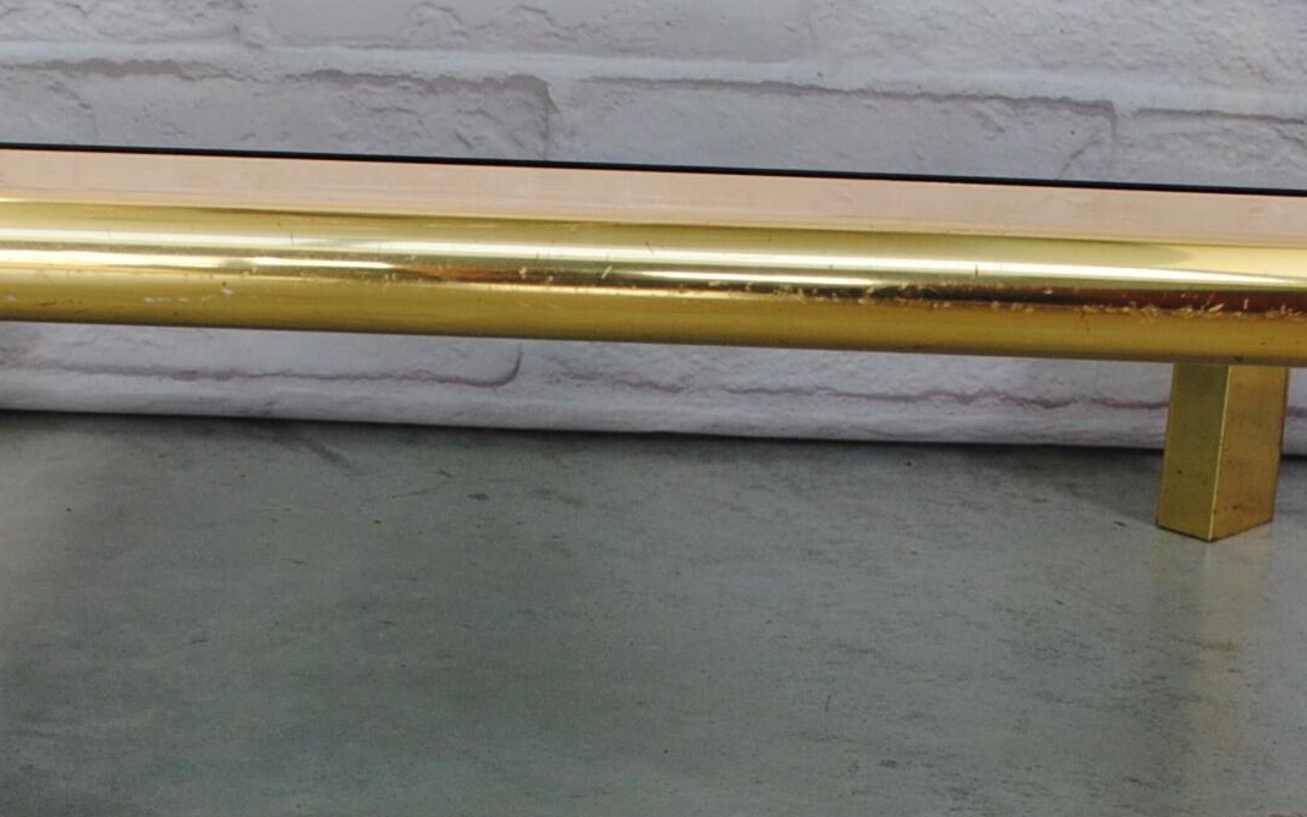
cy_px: 664
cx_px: 515
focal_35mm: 83
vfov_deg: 15.6
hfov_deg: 24.9
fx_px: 2956
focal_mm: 20
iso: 200
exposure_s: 1/125
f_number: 5.6
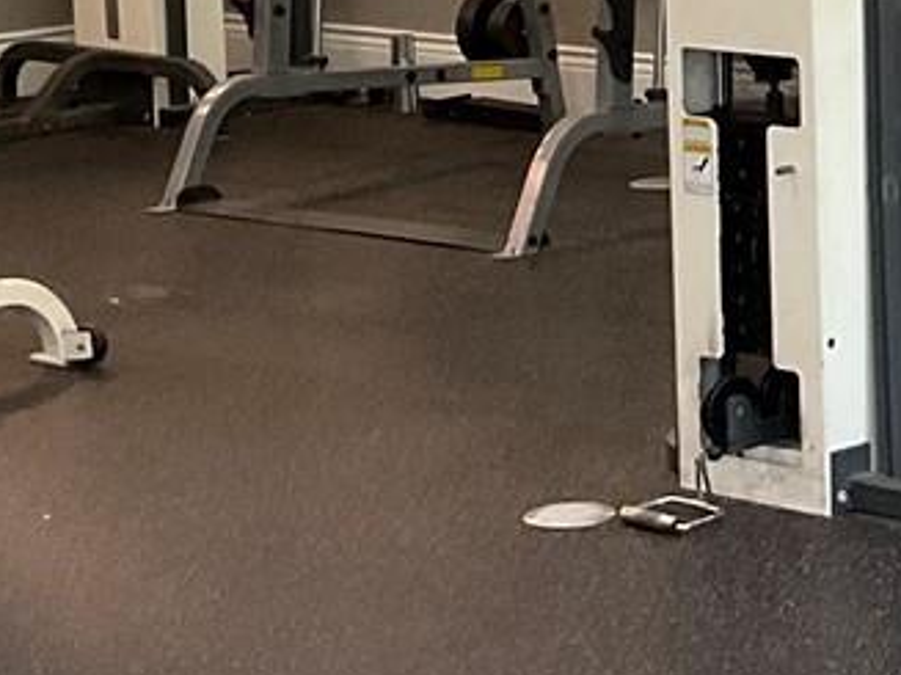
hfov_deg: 13.3
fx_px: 3695
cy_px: -36
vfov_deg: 10.3
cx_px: 1221
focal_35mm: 142
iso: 100
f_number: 1.8
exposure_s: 1/60
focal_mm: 3
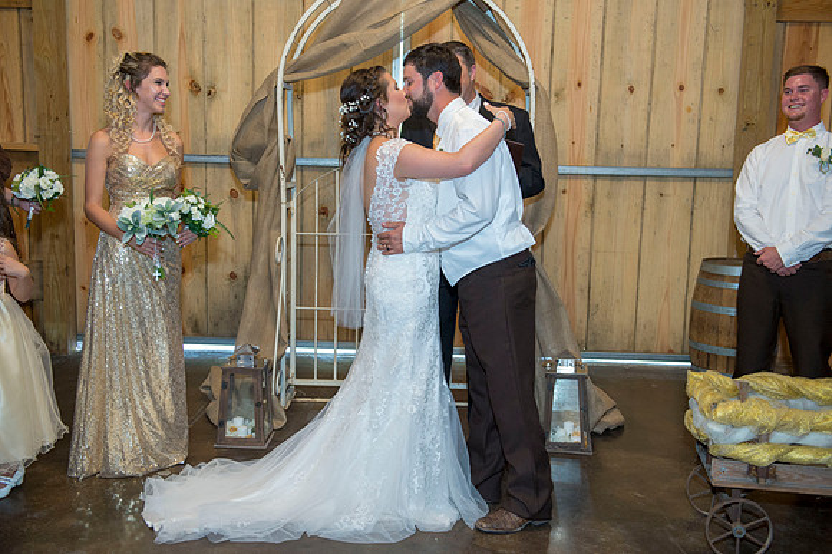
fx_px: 970
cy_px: 277
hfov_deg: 46.4
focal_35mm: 42
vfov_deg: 31.9
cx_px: 416
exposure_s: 1/160
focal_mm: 42
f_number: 4
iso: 1600
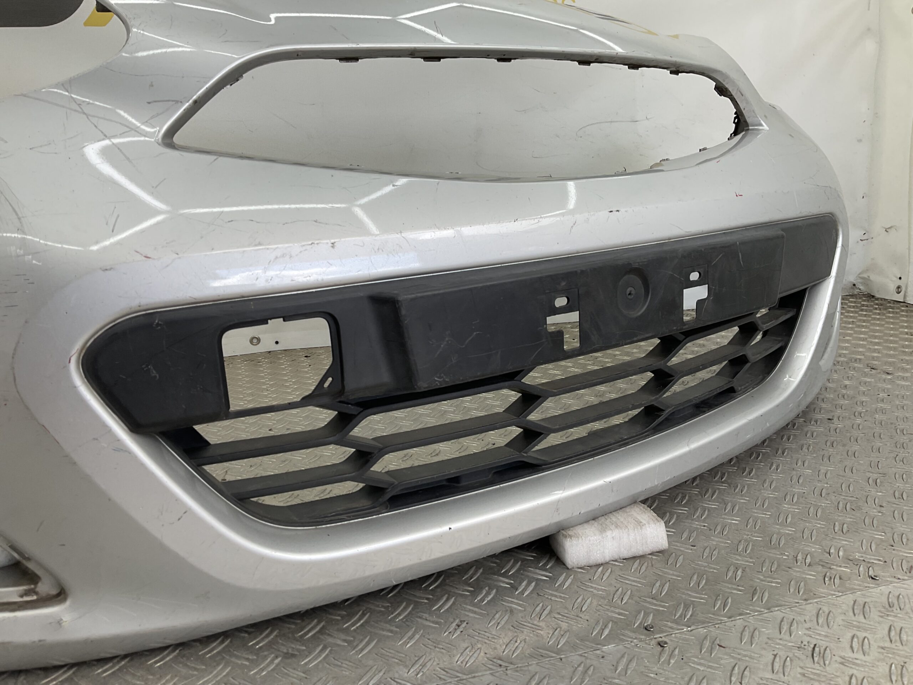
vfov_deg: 48.2
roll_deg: +1.8
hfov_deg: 61.7
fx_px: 765
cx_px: 456
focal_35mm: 29
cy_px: 342
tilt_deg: -16.6
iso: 16
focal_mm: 3
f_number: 1.8
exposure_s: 1/146
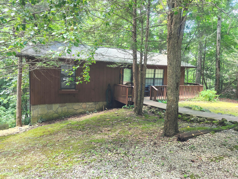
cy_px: 90
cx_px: 119
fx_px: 158
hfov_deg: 73.9
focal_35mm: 23
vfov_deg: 58.9
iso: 320
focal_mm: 5.54
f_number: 1.8
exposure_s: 1/120
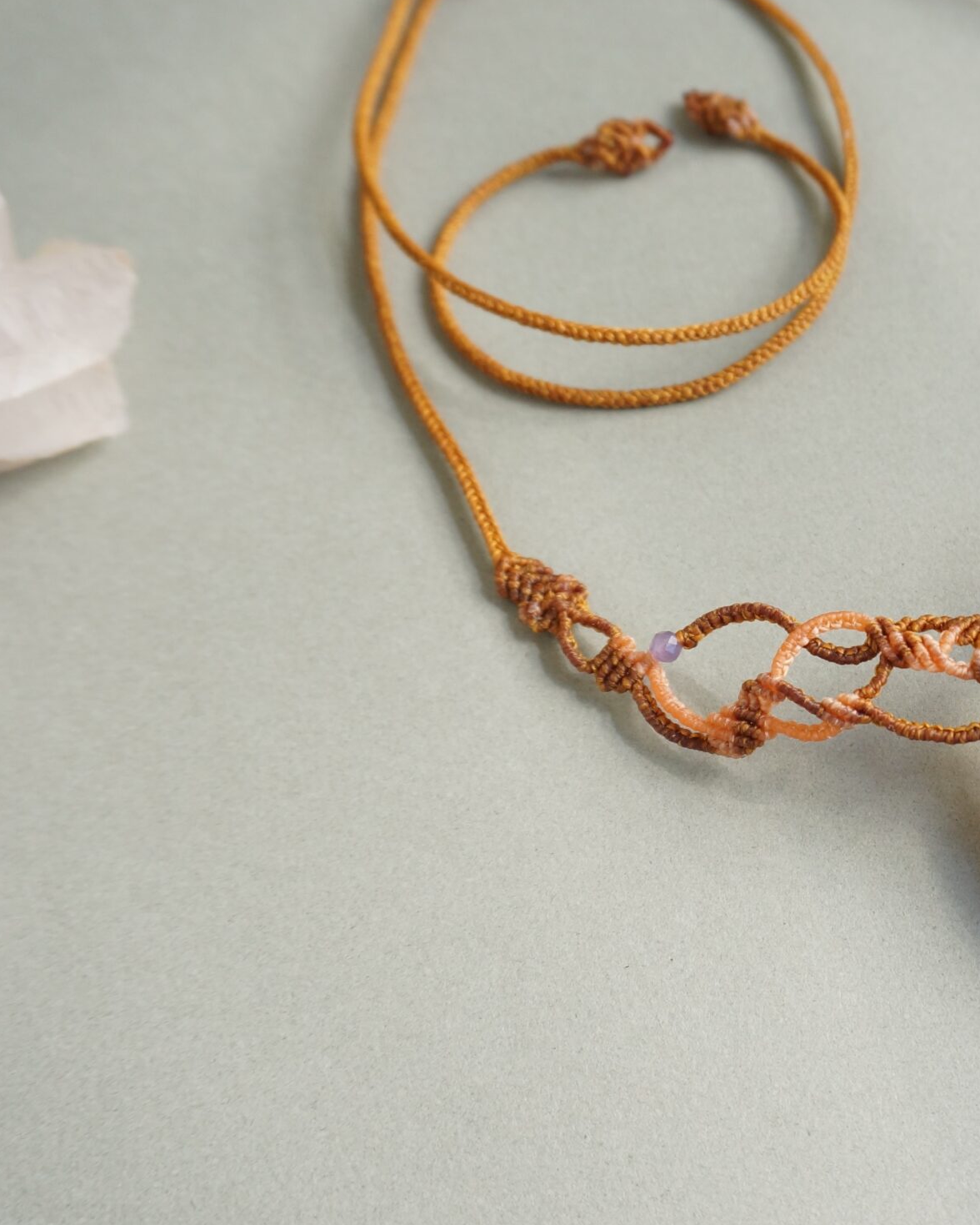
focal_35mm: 49
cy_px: 581
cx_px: 969
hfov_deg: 29.0
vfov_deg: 38.0
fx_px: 1776
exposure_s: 1/60.2
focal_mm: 20
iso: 400
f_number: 5
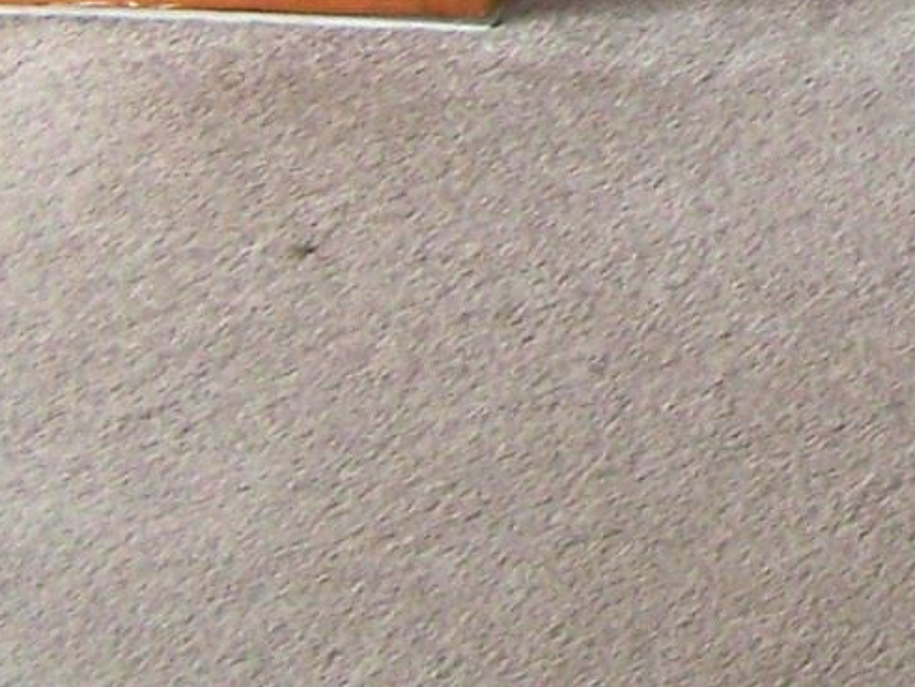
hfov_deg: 9.0
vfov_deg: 7.1
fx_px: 5316
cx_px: 2127
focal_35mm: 201
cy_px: -693
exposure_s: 1/60
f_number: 2.8
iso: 80
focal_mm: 6.3
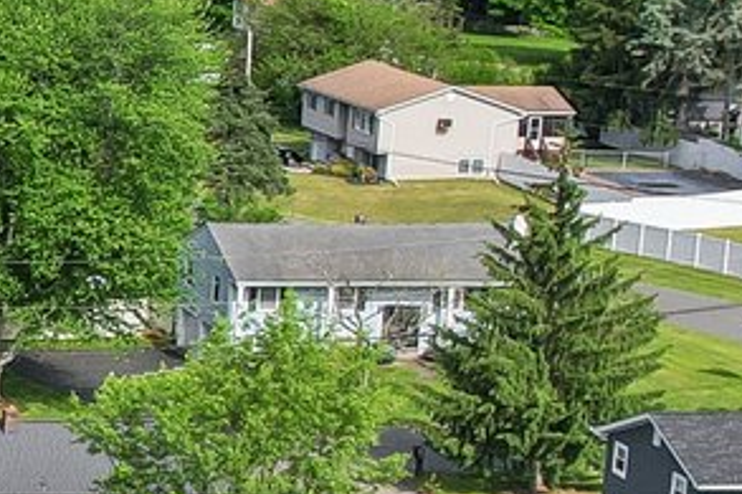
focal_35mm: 154
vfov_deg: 8.9
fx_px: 3172
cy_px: 478
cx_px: -861
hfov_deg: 11.6
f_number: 2.8
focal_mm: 8.4
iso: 110
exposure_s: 1/2000
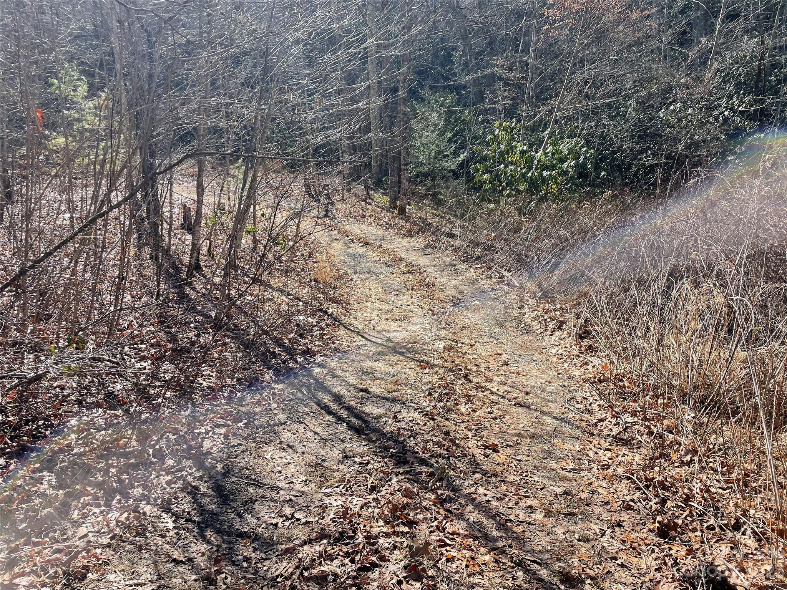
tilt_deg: -11.9
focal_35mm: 26
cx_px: 394
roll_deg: +2.4
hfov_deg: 67.3
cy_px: 295
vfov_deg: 53.1
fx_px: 591
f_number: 1.6
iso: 32
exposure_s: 1/1195
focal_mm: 4.2
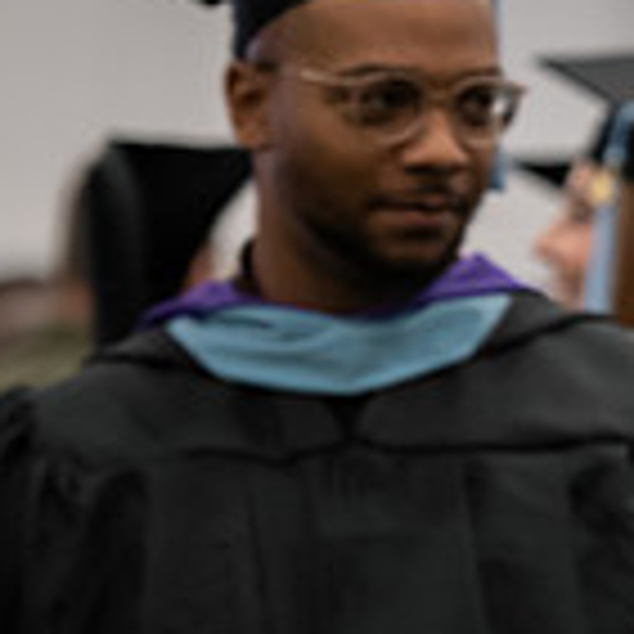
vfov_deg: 3.7
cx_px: 1277
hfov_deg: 3.7
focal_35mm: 473
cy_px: 411
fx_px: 9801
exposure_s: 1/200
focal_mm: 135
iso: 2000
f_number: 3.2
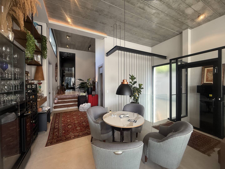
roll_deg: -0.2
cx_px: 112
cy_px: 84
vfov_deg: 85.7
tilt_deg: +0.3
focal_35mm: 14
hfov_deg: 102.1
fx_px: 91
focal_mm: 2.22
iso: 80
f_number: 2.2
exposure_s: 1/99
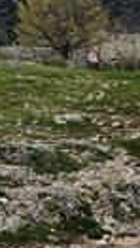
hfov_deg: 10.3
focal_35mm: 92
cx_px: -252
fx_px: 605
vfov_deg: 22.6
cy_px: 25
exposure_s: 1/507
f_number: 1.8
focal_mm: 5.4
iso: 25
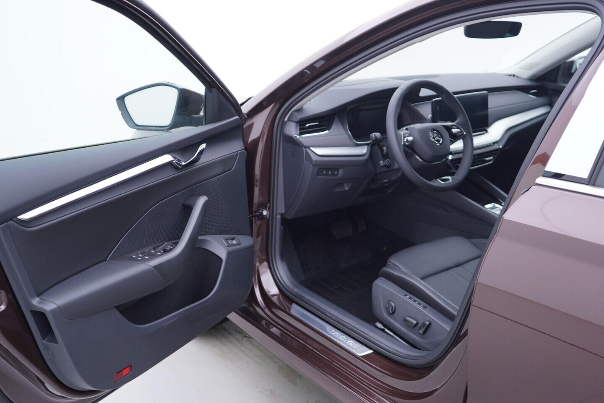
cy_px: 202
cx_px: 302
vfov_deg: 36.9
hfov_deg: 53.1
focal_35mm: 36
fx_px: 604
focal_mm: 24
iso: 125
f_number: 2.8
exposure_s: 1/40
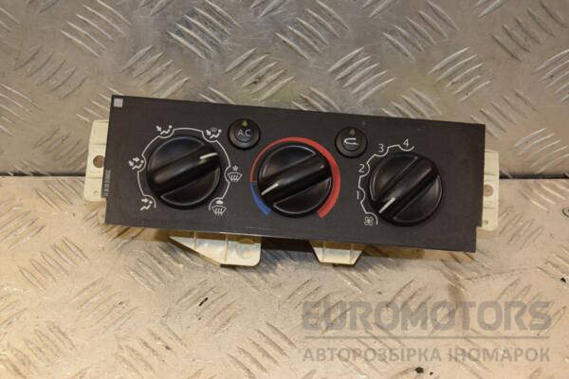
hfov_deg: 33.4
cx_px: 284
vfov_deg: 22.6
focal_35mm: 60
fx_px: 948
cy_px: 190
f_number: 6.3
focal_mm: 40
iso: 800
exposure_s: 1/200
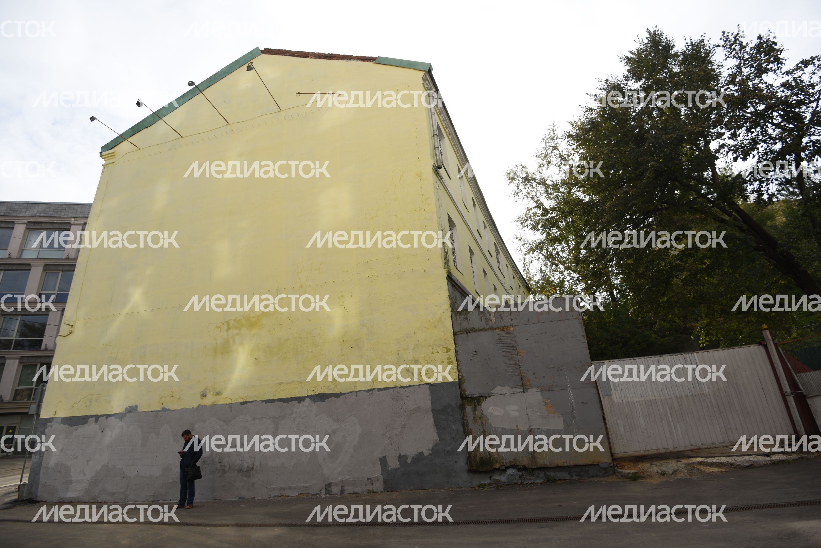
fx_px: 365
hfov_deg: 96.7
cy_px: 274
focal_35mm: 16
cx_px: 410
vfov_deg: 73.8
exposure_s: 1/400
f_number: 5
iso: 64
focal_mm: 16
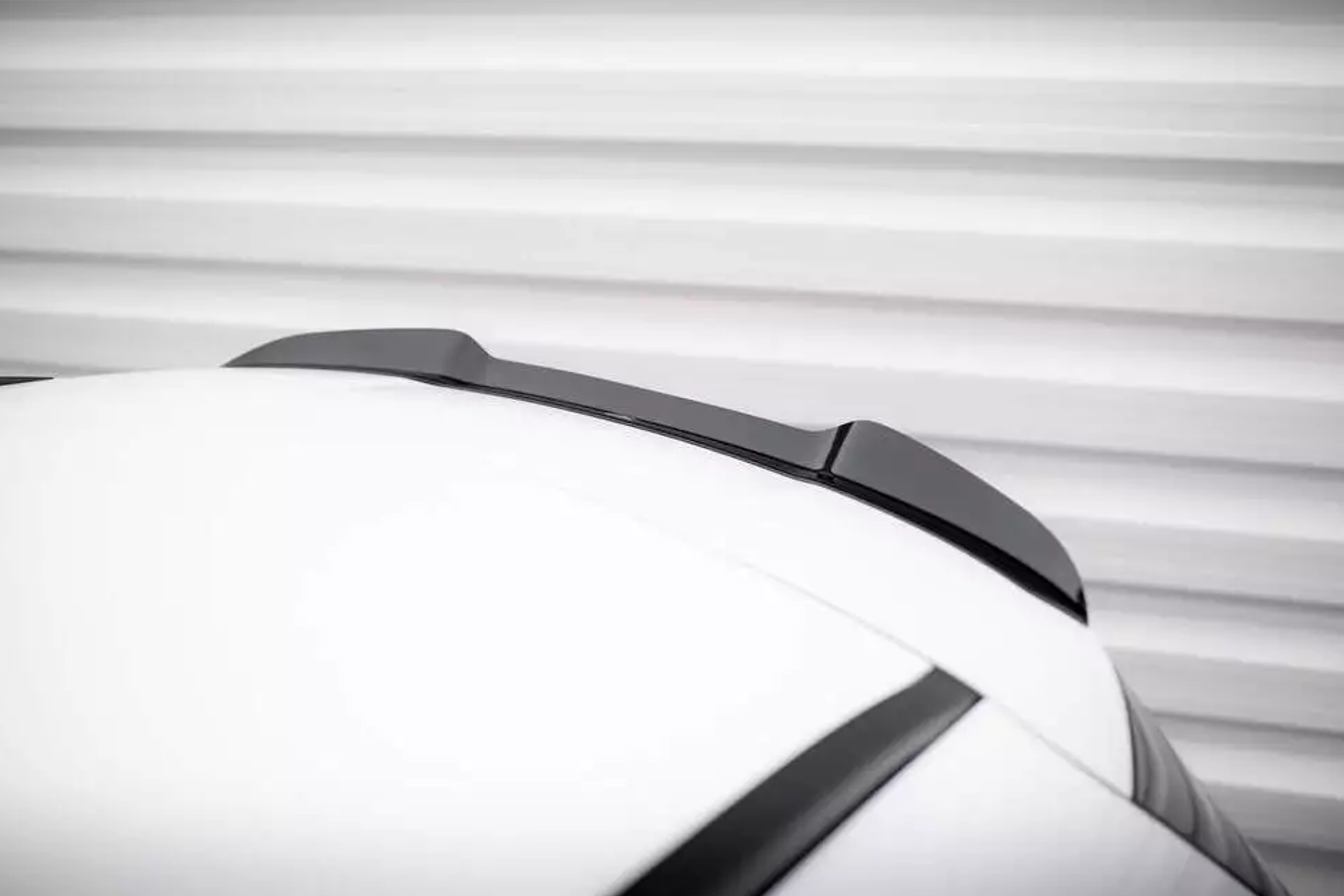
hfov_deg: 53.1
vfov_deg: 36.9
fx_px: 1344
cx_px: 676
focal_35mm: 36
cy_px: 446
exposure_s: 1/200
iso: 500
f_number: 2.5
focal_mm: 35
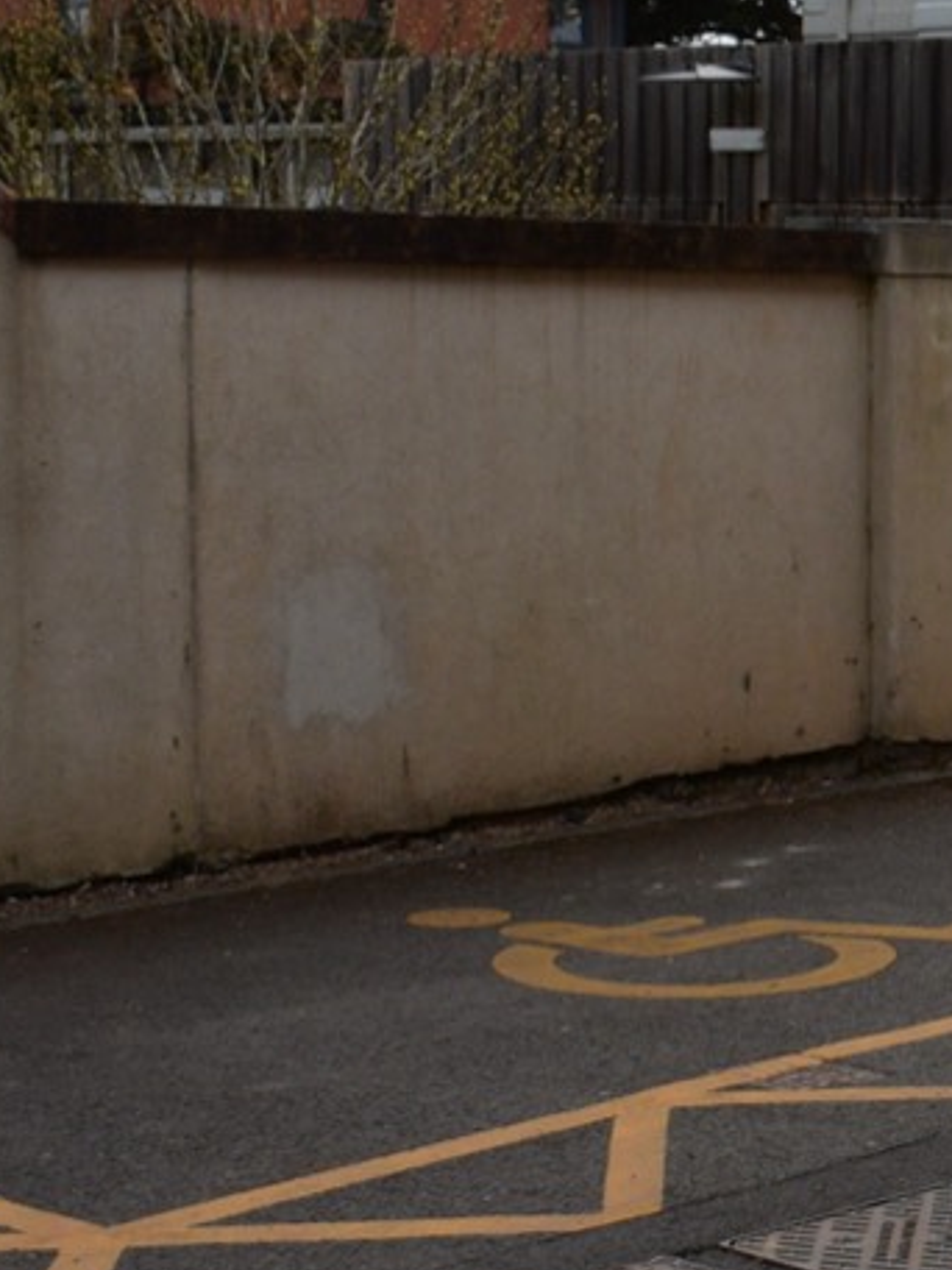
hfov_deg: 14.4
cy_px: 524
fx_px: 3337
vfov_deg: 21.5
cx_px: 1698
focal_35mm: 91
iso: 400
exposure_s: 1/125
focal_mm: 18
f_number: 9
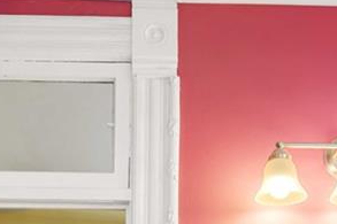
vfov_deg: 14.0
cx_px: 210
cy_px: 451
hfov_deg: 24.7
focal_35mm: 82
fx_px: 767
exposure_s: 1/13
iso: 160
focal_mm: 15
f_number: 8
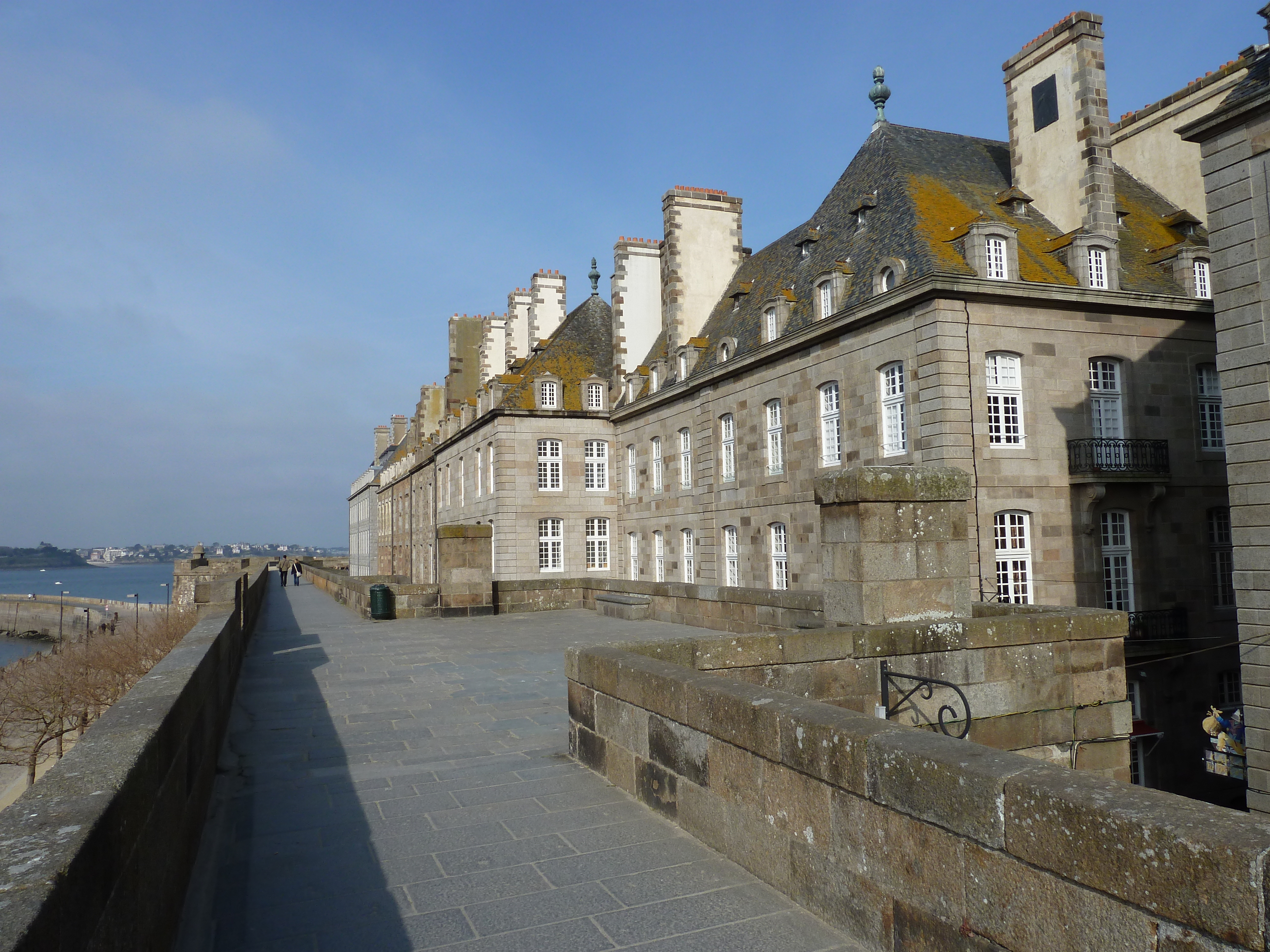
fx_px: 917
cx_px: 635
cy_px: 476
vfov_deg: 54.9
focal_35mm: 25
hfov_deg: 69.4
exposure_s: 1/500
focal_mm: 4.1
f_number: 5
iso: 80
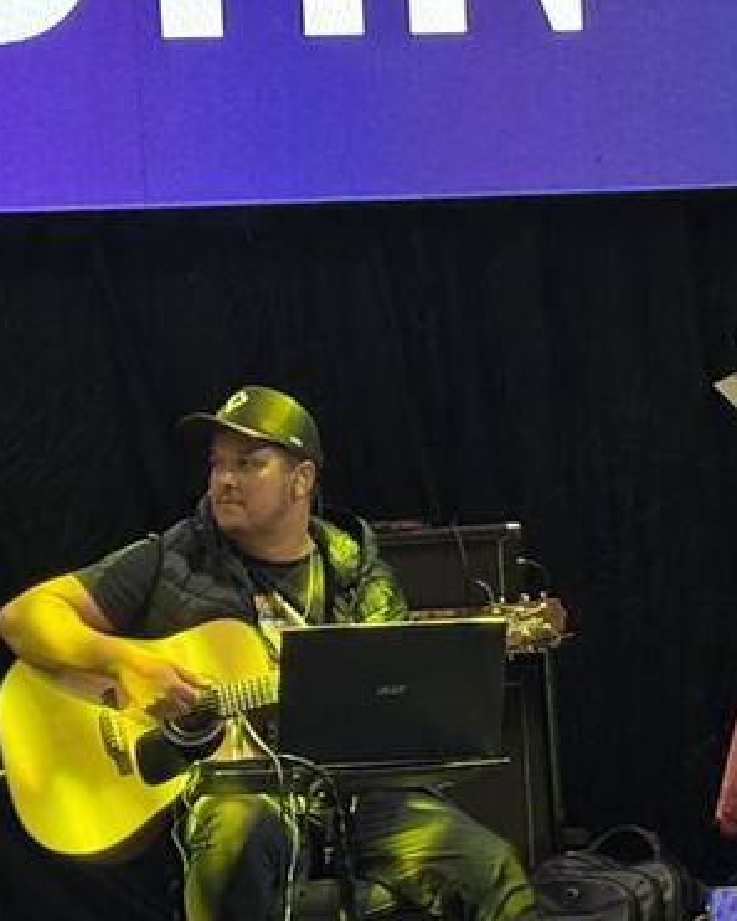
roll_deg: +3.3
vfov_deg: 11.7
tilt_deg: -0.6
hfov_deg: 9.4
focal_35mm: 164
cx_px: 720
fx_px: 4470
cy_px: 650
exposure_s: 1/35
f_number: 1.6
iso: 160
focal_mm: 5.96
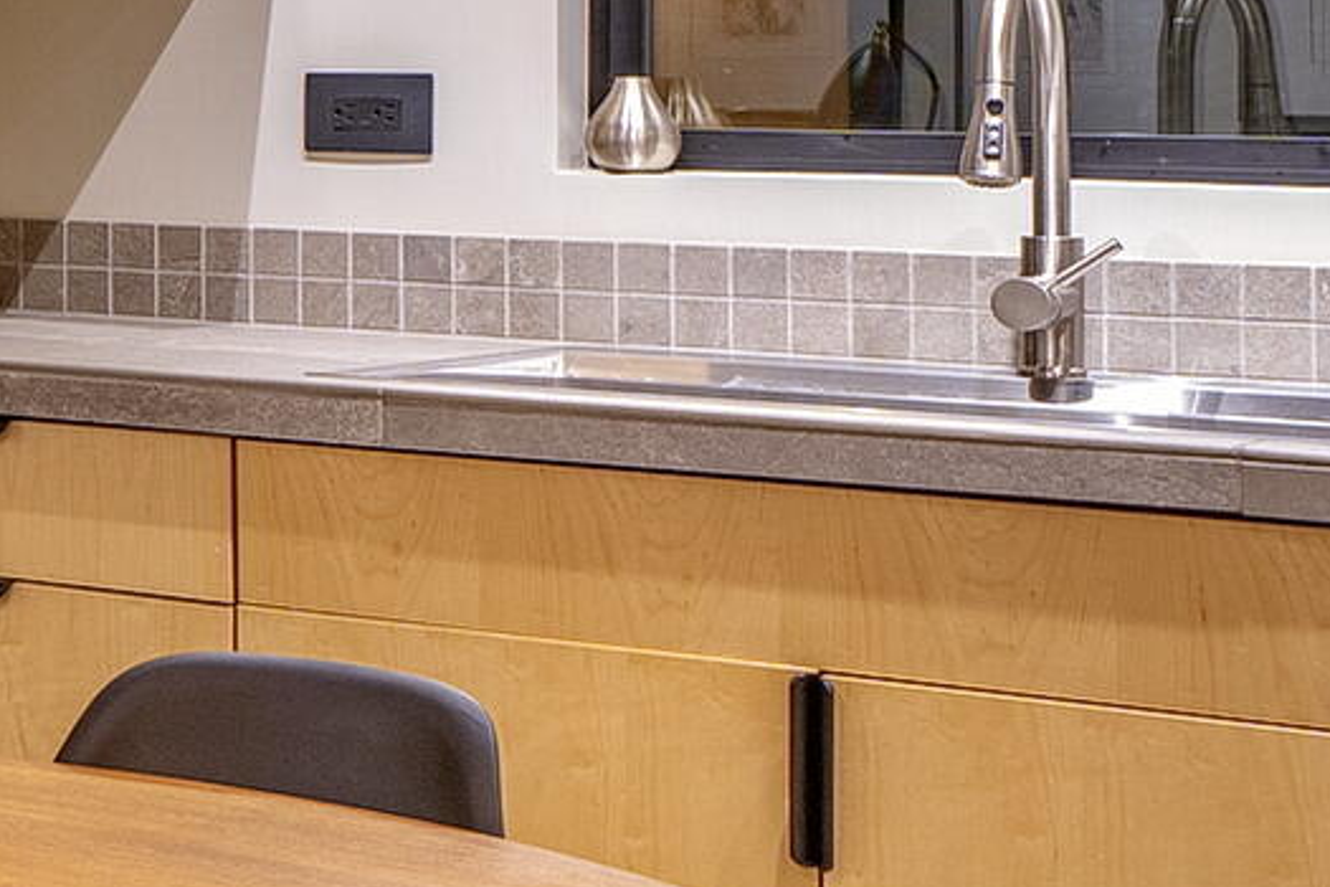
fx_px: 3546
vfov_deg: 14.1
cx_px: -1447
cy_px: 86
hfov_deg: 15.9
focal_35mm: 96
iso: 200
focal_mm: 18
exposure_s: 1.6
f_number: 7.1
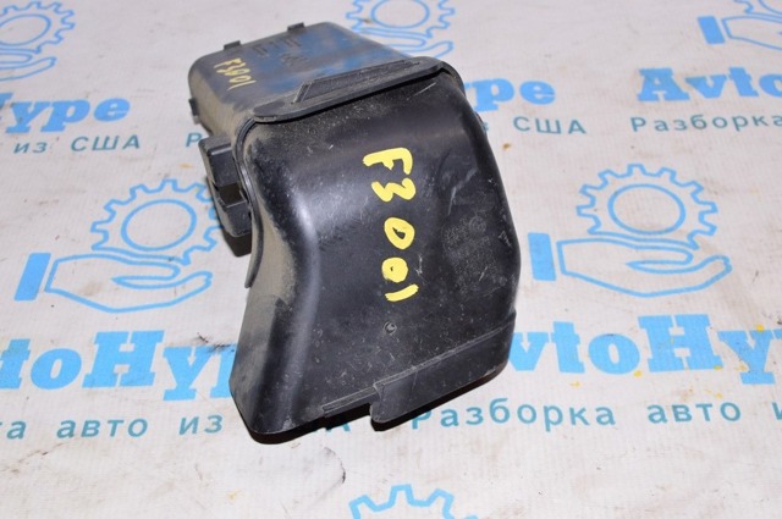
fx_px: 1009
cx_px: 391
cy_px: 260
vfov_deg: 28.9
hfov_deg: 42.4
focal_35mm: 46
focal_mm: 31
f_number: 8
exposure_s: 1/200
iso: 1600
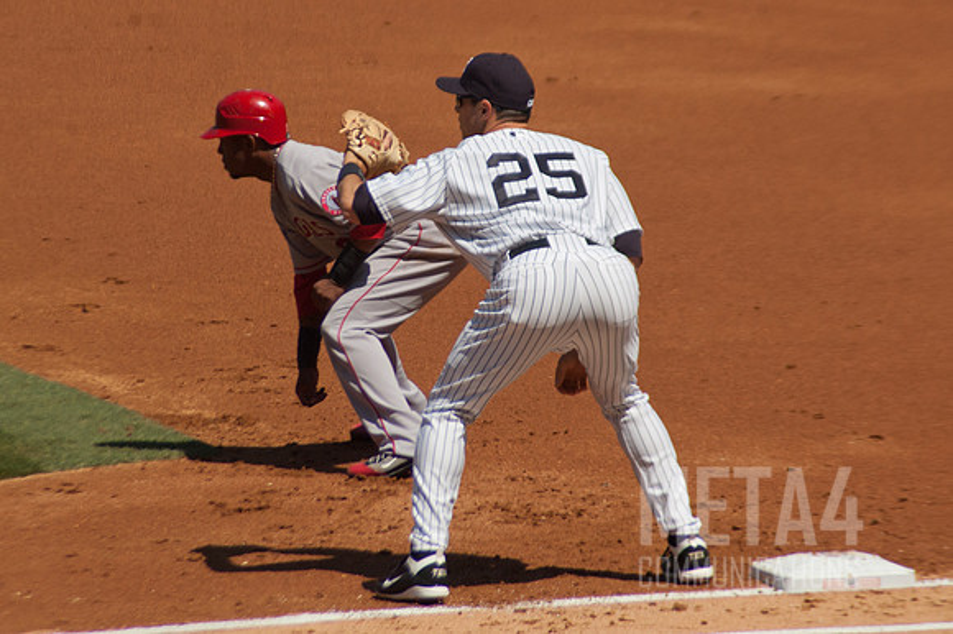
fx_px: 10795
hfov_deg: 5.1
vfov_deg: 3.4
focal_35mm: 408
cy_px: 289
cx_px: 457
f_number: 6.3
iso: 320
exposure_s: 1/2500
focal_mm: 250
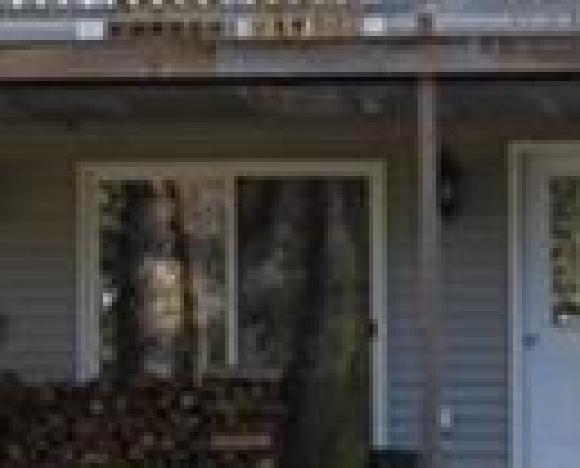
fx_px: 5751
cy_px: -238
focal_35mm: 334
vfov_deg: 4.6
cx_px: 787
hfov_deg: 5.7
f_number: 5.6
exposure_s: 1/125
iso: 180
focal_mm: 30
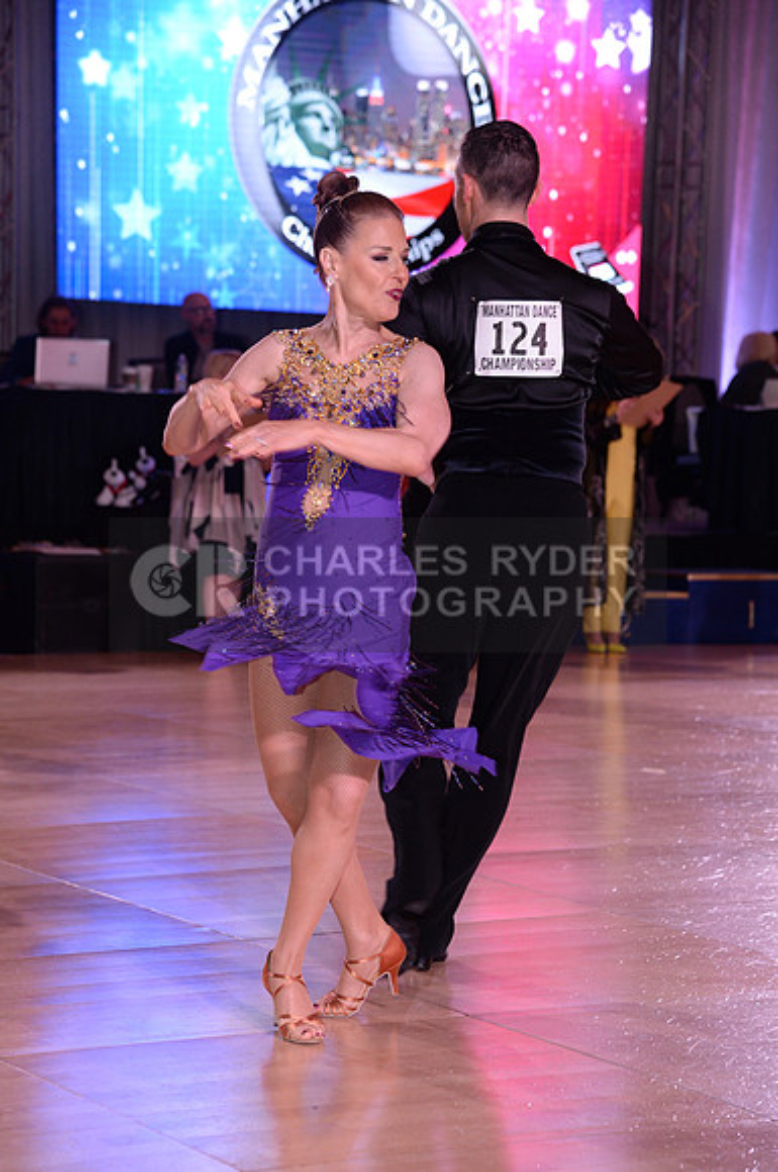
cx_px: 389
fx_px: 3186
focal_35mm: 98
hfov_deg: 13.9
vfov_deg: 20.8
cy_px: 586
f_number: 5.6
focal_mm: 98
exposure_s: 1/250
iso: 2000
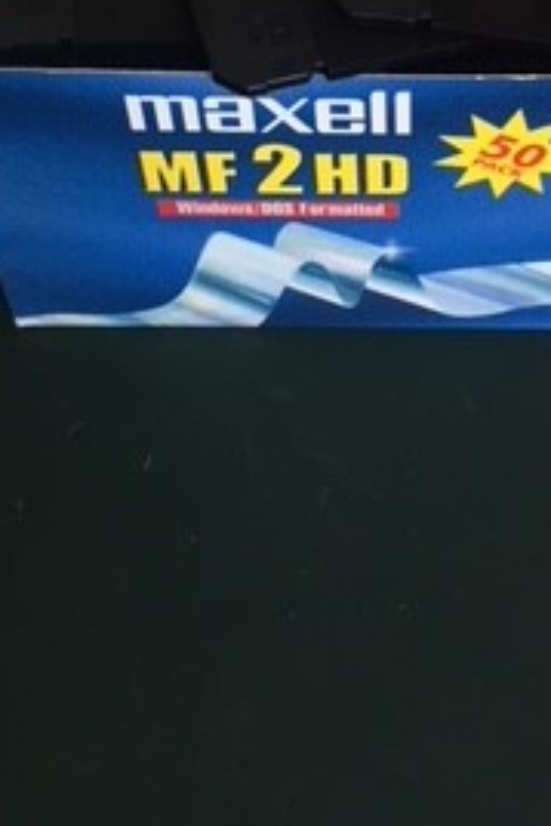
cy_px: 105
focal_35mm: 72
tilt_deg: -54.2
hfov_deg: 18.9
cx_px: 372
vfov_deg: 27.2
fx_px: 1651
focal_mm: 4.15
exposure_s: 1/33
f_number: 2.2
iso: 100
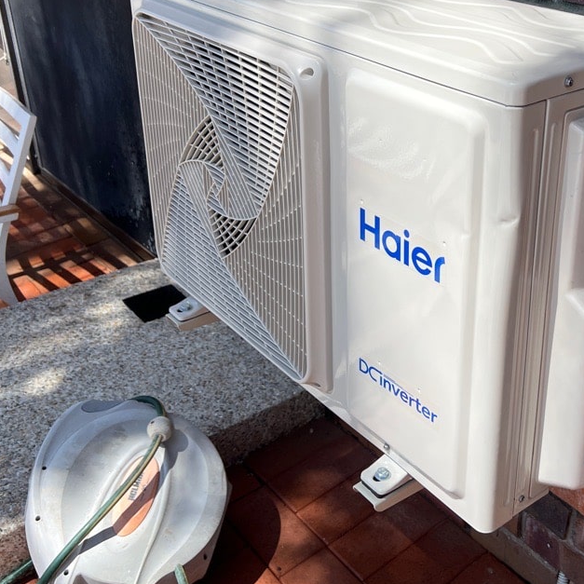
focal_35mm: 44
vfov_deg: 37.8
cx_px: 416
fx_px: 840
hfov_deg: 37.7
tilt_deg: -23.8
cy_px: 183
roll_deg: +0.4
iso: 50
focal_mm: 5.7
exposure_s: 1/3257
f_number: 1.5
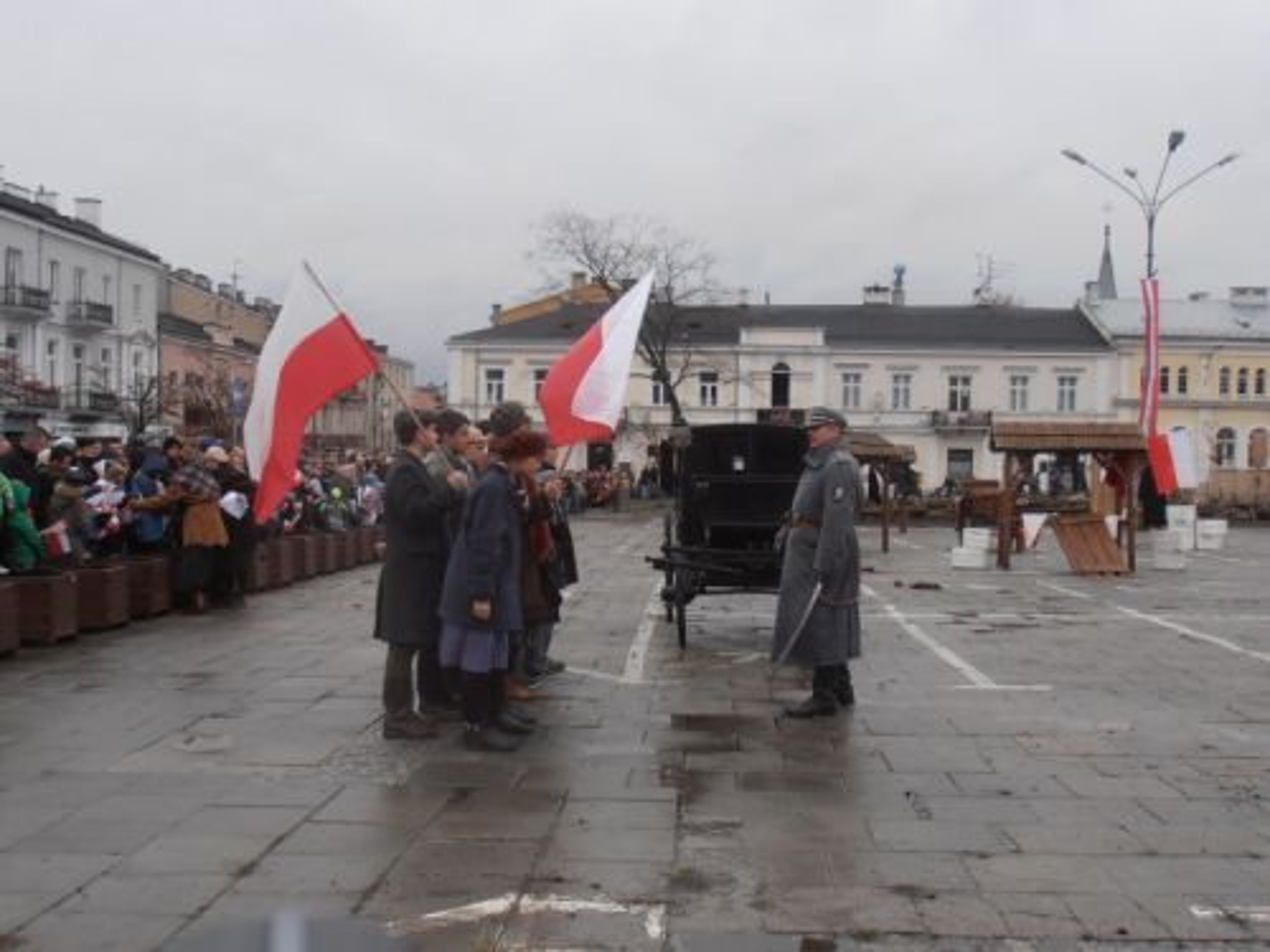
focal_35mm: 44
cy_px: 476
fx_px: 1614
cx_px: 635
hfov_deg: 42.9
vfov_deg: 32.9
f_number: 4.2
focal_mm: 7.87
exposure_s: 1/125
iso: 80
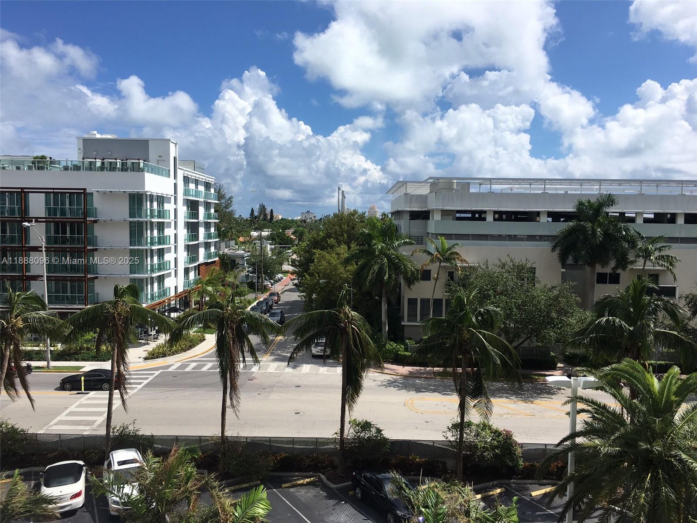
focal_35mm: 29
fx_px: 584
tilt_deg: -2.6
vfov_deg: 48.2
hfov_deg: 61.7
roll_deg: -1.4
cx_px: 348
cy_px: 262
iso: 25
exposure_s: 1/2653
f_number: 2.2
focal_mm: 4.15
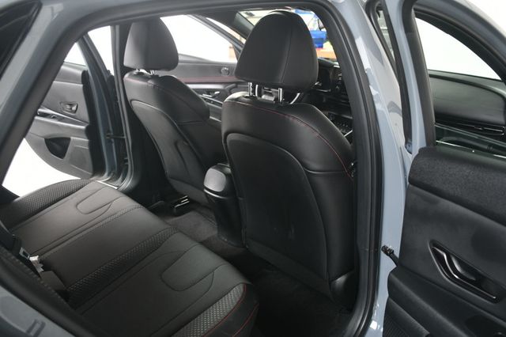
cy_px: 168
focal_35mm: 33
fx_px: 464
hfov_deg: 57.2
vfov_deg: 39.9
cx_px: 253
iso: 100
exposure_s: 1/160
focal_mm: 22
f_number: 3.5
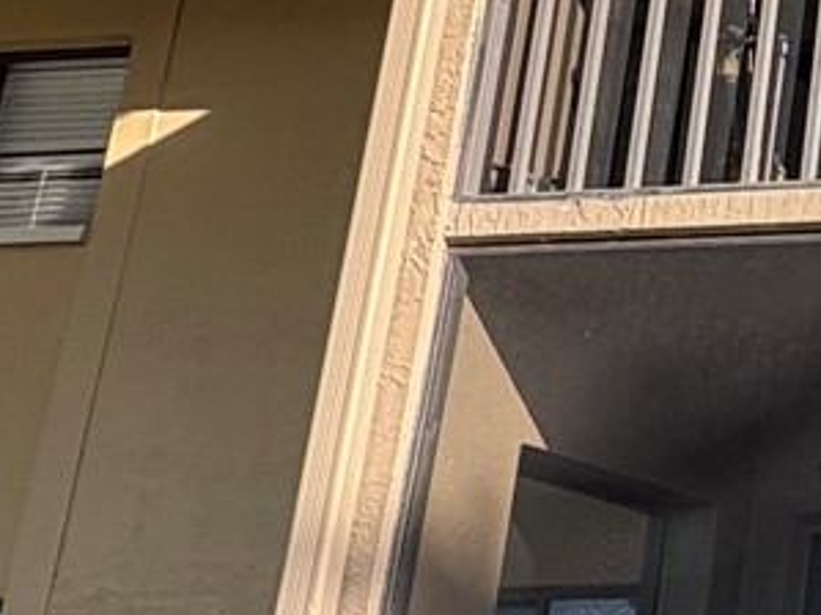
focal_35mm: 75
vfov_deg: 19.6
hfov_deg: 19.0
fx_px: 1778
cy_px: 302
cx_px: 1529
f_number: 2.2
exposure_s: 1/403
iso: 40
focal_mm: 2.22
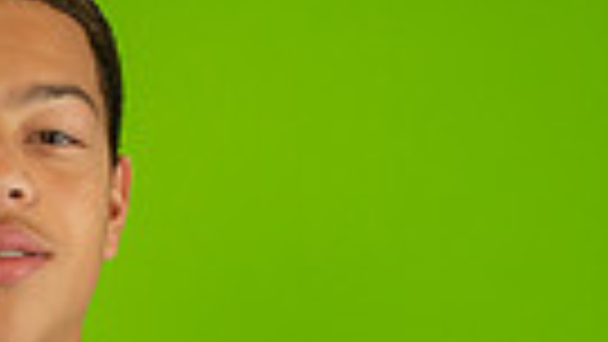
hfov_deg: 10.1
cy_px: 765
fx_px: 3435
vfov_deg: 5.5
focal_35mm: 213
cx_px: 38
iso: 800
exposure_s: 1/60
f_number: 20
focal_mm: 35
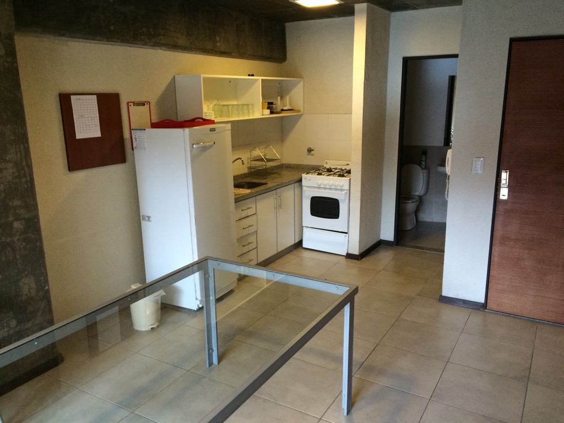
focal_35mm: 29
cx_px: 282
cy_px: 212
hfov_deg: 61.7
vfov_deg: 48.2
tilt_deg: -13.2
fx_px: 472
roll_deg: +0.0
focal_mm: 4.15
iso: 250
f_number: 2.2
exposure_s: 1/33
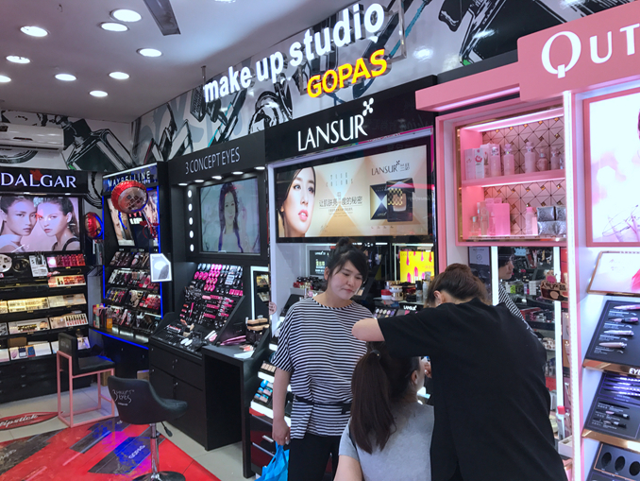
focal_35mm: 28
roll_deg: +1.1
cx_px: 320
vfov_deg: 49.8
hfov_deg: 63.4
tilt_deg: -1.8
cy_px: 240
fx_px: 518
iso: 40
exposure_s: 1/100
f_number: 1.8
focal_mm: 3.99
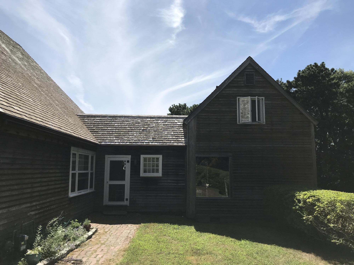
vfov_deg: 49.7
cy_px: 132
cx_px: 177
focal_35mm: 28
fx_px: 286
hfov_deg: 63.4
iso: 20
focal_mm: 3.99
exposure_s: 1/4367
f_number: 1.8
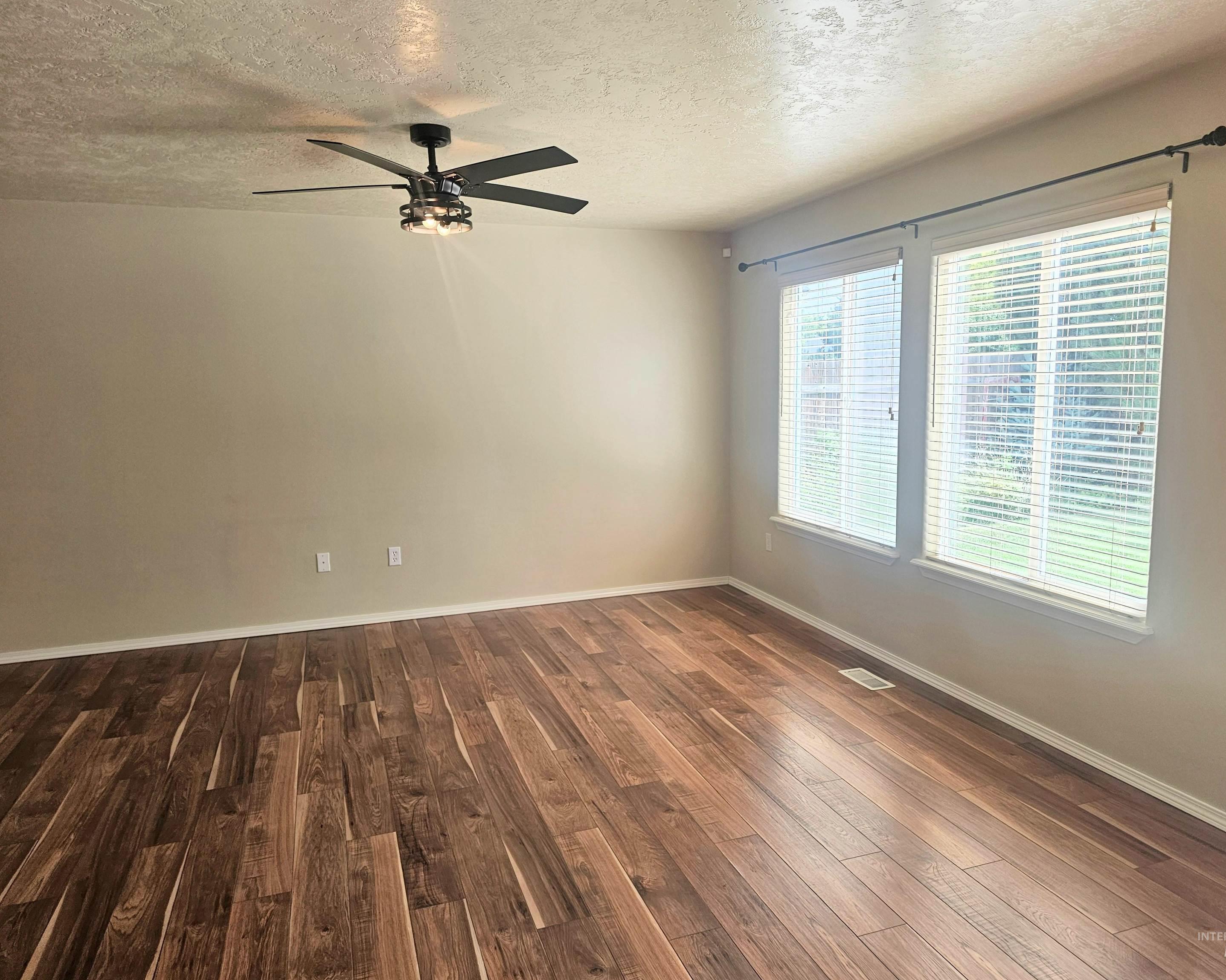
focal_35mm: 24
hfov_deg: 70.2
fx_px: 871
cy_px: 490
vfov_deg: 58.8
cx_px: 641
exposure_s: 1/120
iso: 25
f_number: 1.7
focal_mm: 6.3
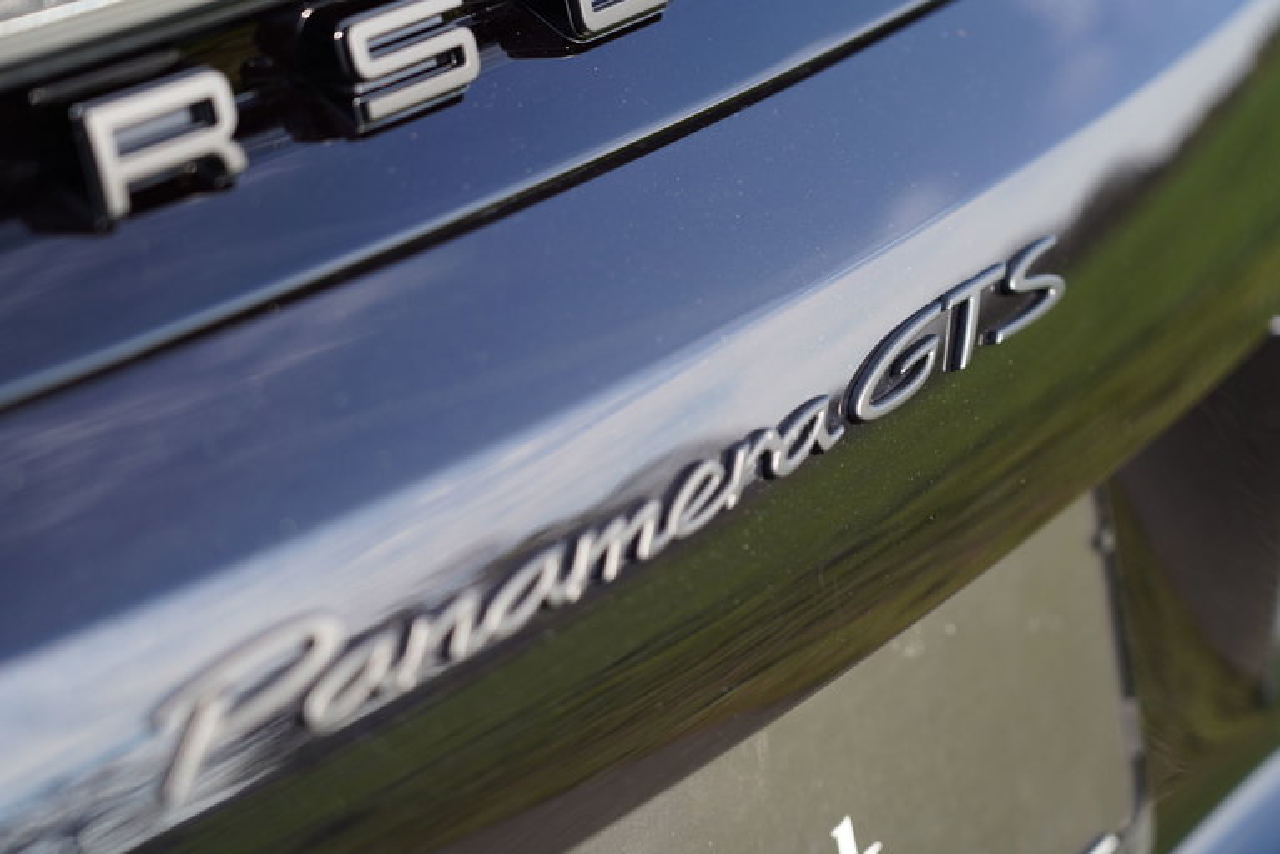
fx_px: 3735
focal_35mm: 105
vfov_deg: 13.1
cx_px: 640
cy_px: 427
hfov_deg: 19.4
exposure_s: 1/200
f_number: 4
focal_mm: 105
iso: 100
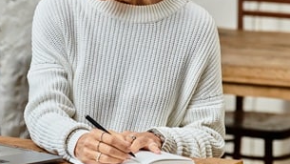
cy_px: 10
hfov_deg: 10.4
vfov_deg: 5.9
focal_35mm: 206
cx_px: 105
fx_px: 1585
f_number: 4
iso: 100
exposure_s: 1/160
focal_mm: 100
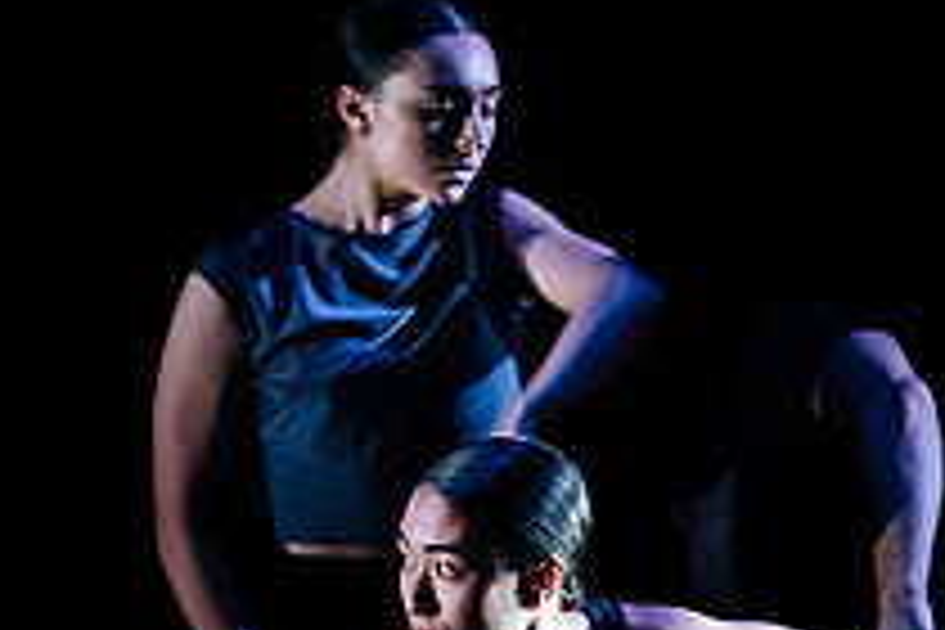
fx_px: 14069
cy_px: 681
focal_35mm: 536
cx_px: 782
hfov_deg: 3.8
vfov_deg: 2.6
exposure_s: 1/100
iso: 1600
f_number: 2.8
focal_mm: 164
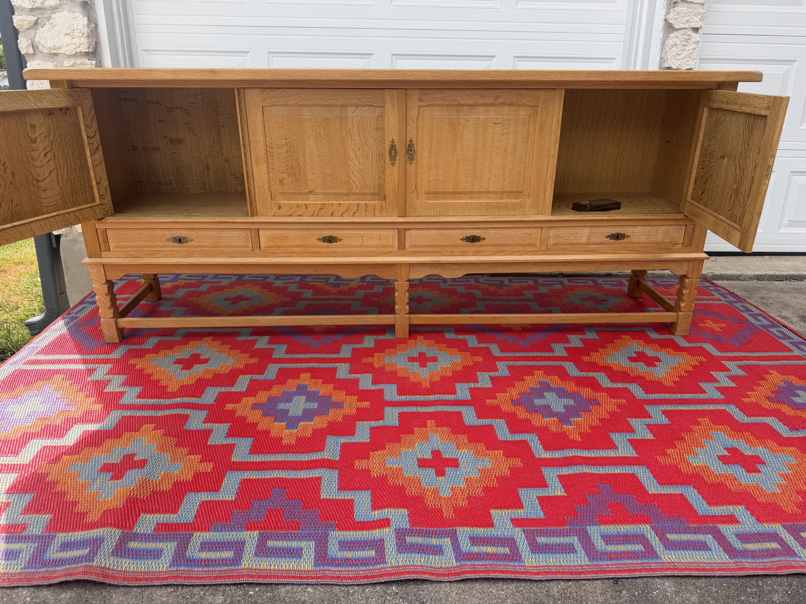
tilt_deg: -17.5
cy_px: 302
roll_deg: -1.1
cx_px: 403
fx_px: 559
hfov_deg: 71.6
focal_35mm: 24
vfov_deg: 56.8
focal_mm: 6.76
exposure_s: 1/1091
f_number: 1.78
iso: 80
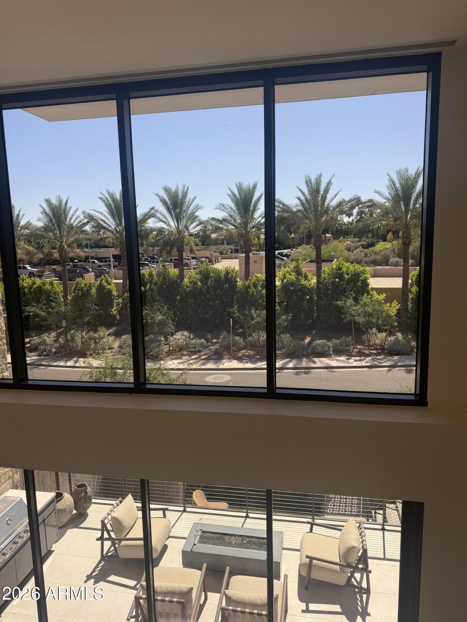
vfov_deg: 71.6
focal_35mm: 24
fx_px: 432
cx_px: 234
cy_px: 311
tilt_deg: -7.9
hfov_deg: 56.8
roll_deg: -0.2
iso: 80
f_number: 1.78
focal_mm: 6.76
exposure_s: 1/943
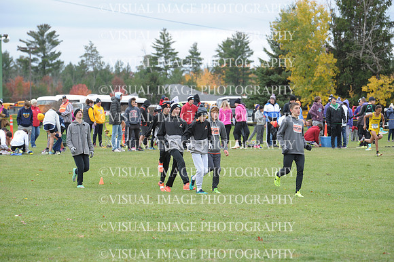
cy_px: 131
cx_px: 197
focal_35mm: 190
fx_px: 2078
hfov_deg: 10.8
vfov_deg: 7.2
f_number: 6.3
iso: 1000
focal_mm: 190
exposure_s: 1/800
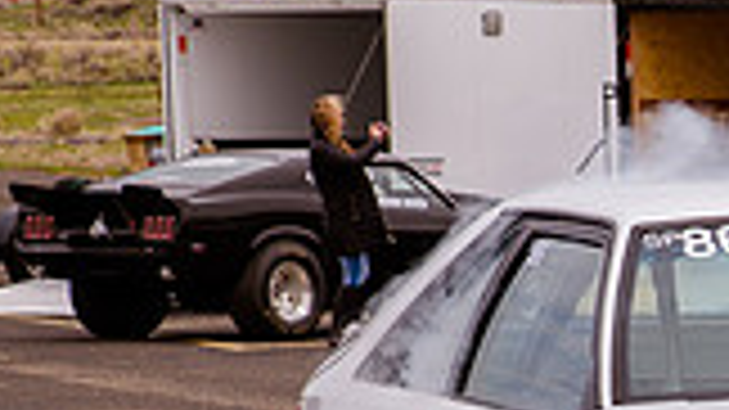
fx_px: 6164
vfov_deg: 3.8
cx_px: 1071
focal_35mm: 319
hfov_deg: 6.7
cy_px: 590
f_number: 11
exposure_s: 1/320
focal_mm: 85
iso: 200
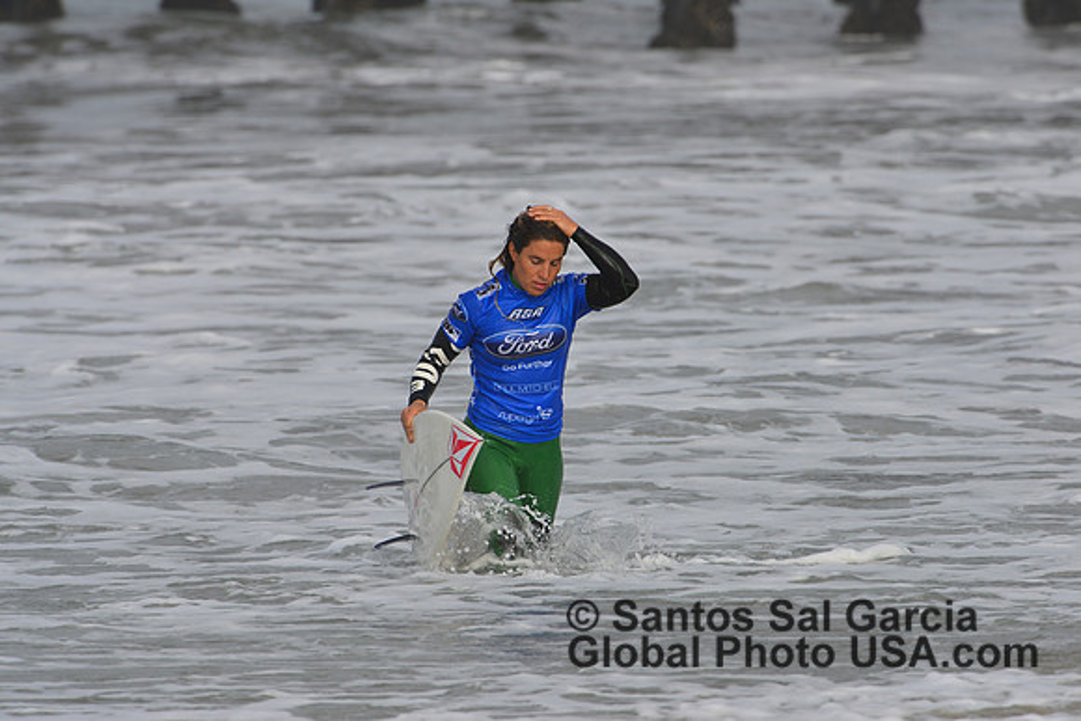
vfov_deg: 2.5
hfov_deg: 3.7
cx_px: 540
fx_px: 16518
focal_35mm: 550
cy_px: 360
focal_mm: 550
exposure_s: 1/400
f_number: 10
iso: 200
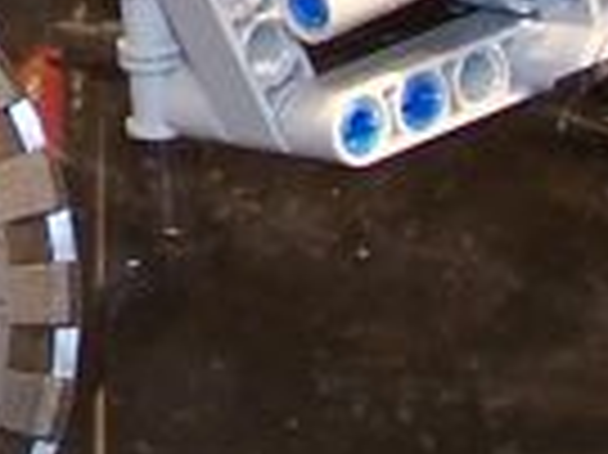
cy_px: -602
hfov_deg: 3.9
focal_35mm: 508
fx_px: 8915
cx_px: -676
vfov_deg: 2.9
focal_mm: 11.1
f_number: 3.2
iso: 80
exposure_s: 1/4
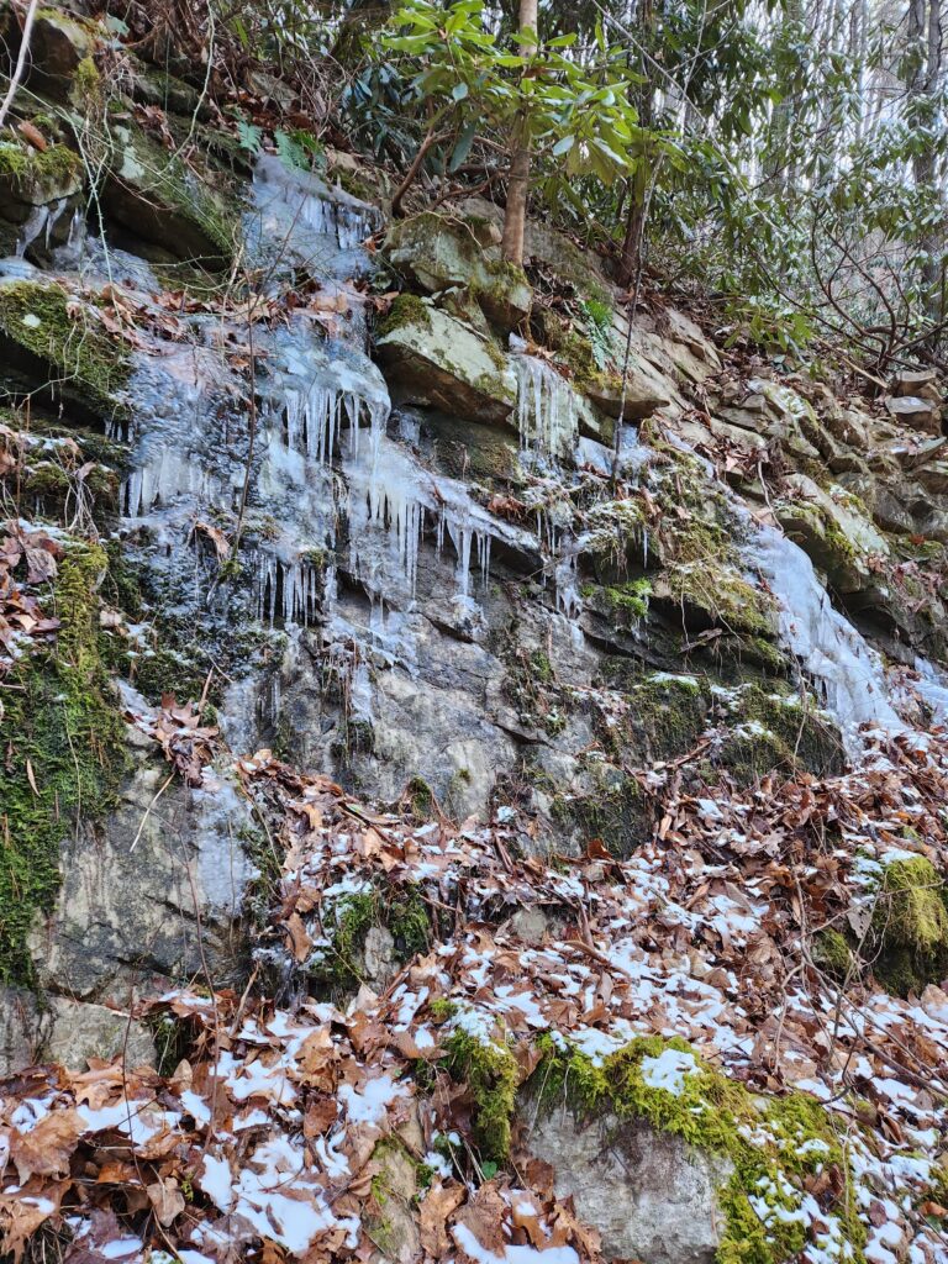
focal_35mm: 23
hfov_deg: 58.9
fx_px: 840
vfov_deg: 73.9
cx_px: 474
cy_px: 632
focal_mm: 5.4
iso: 160
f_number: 1.8
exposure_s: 1/180
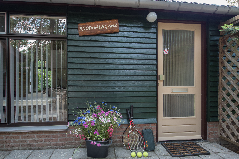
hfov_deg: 90.0
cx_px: 117
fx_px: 119
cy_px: 82
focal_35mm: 18
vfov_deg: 67.4
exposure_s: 1/13
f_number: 10
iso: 640
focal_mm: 17
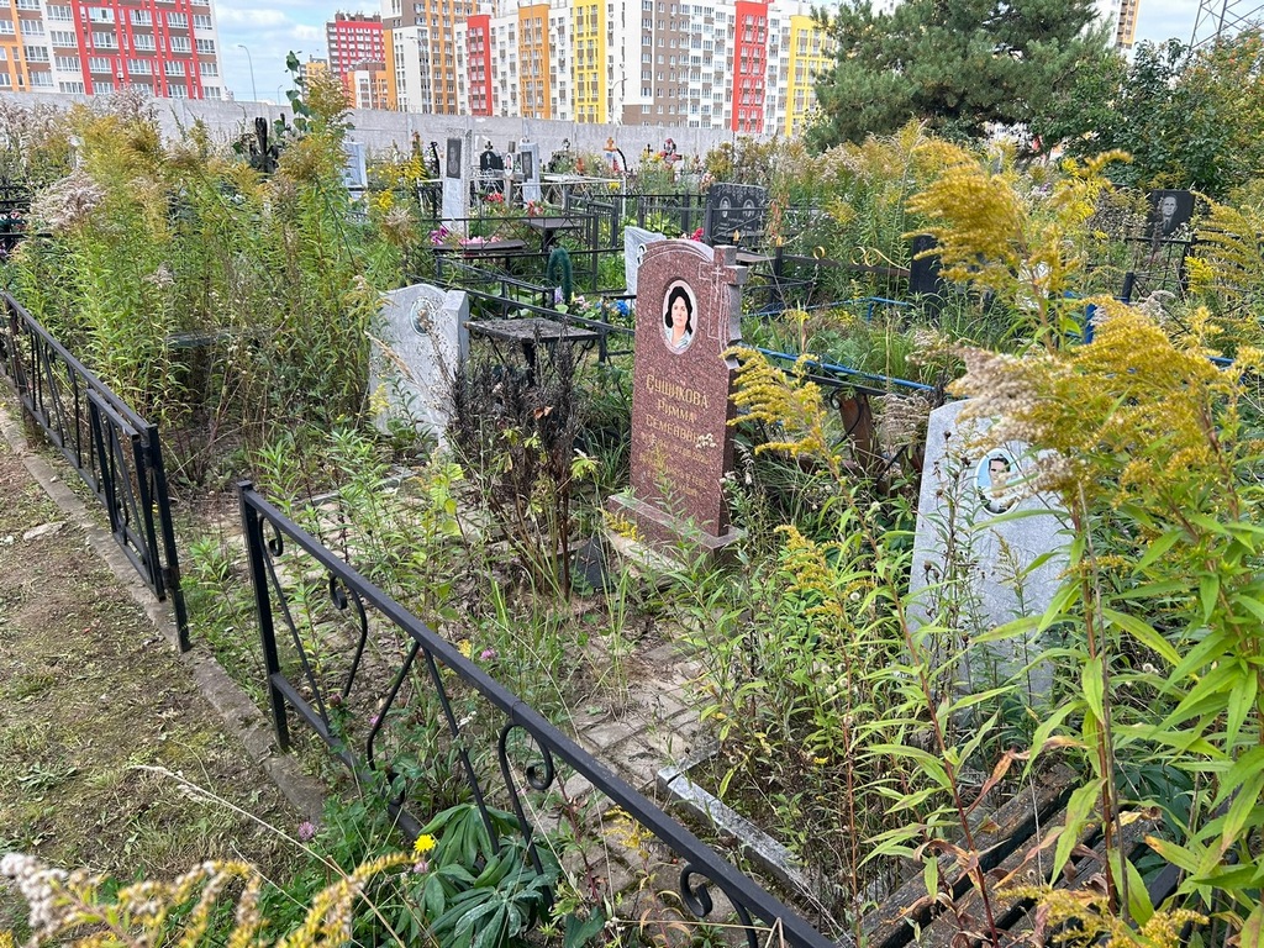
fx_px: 949
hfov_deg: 67.3
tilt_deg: -18.1
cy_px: 474
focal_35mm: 26
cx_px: 632
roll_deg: +0.6
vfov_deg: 53.1
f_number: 1.5
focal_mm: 5.7
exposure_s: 1/714
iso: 50
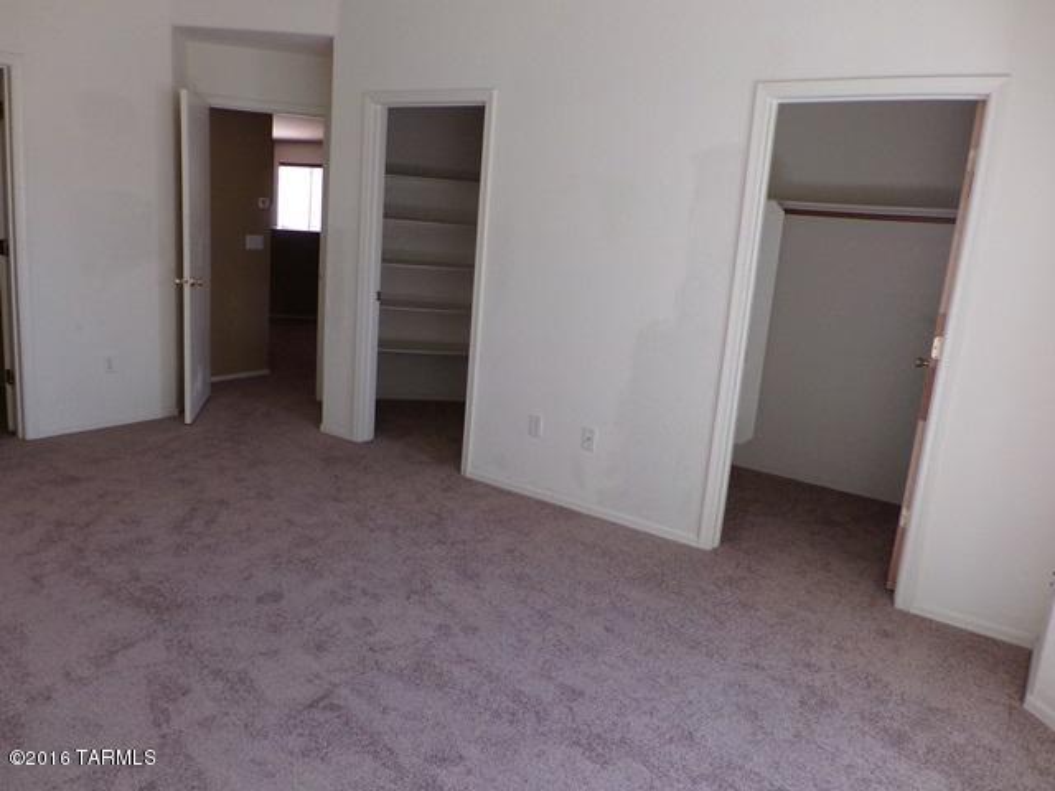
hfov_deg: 67.3
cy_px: 396
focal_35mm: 26
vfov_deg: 53.1
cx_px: 528
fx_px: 792
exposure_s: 1/70
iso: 200
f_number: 3.2
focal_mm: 4.7
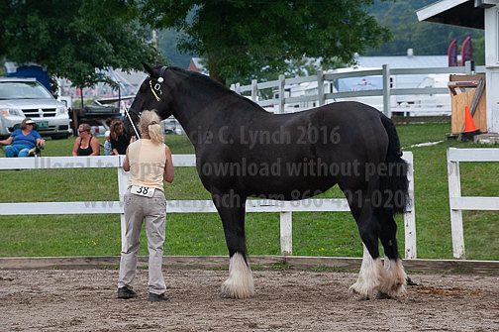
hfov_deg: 11.4
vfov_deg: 7.6
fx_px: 2493
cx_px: 250
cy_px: 166
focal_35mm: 180
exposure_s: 1/1250
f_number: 5.6
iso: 1600
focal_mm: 180
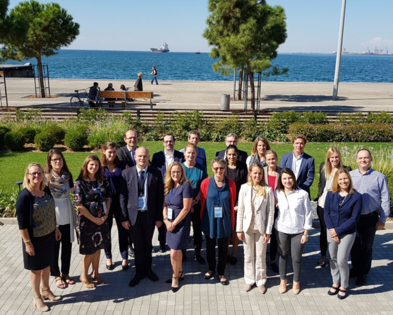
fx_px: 326
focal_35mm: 28
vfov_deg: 51.6
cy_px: 162
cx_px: 214
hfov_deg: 62.1
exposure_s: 1/1896
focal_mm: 4.2
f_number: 1.7
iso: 40
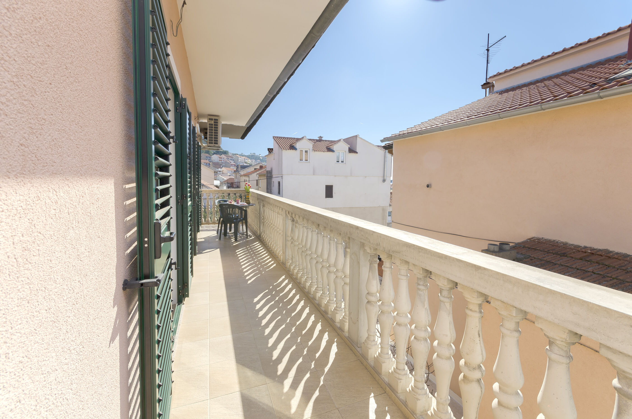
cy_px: 210
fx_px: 263
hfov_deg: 100.5
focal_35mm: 15
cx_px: 316
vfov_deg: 77.1
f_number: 10
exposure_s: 1/200
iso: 100
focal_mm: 10
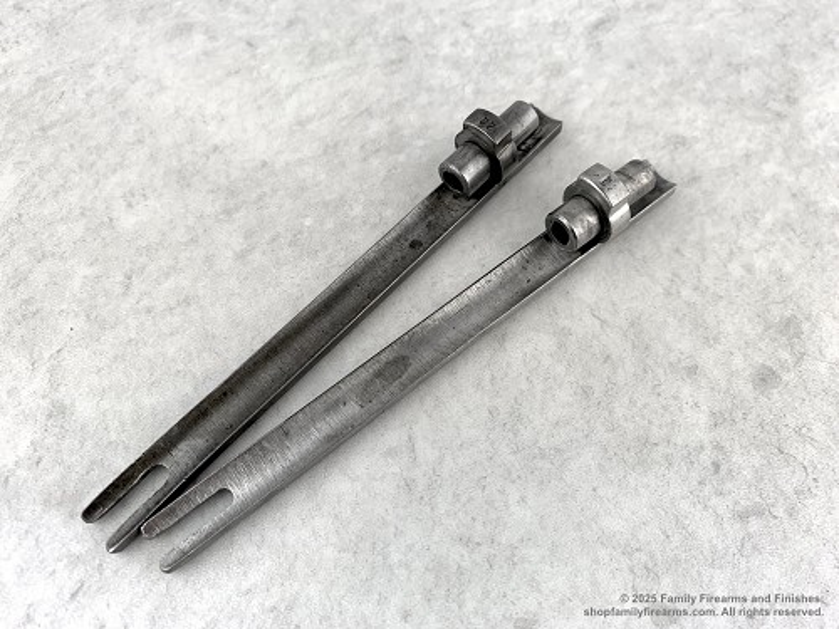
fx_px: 630
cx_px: 420
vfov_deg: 53.1
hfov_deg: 67.3
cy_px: 314
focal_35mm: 26
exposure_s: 1/289
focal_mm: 4.25
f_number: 1.8
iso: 25
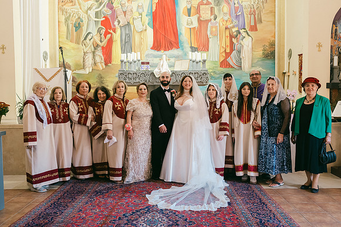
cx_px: 170
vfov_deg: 37.9
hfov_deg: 54.4
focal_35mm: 35
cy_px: 114
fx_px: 332
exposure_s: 1/125
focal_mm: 35
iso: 2500
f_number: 4
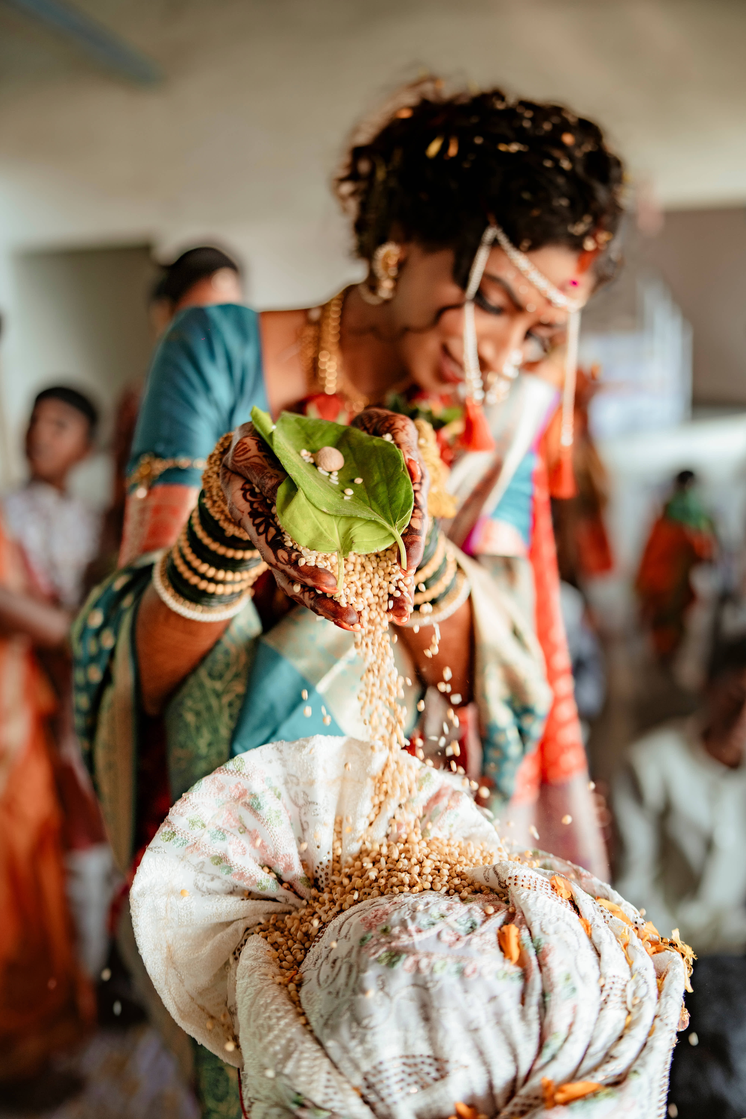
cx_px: 373
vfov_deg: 54.4
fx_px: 1088
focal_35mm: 35
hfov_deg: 37.9
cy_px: 560
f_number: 2.2
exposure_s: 1/400
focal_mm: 35
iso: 250
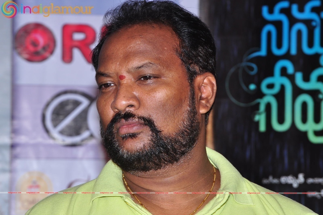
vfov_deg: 5.1
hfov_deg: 7.6
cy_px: 108
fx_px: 2420
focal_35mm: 270
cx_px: 162
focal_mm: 180
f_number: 10
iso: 400
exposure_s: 1/125
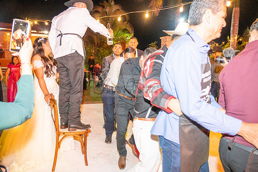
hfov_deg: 65.5
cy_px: 86
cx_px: 129
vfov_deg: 46.4
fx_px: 201
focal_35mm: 28
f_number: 5
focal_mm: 28
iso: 2500
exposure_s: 1/80
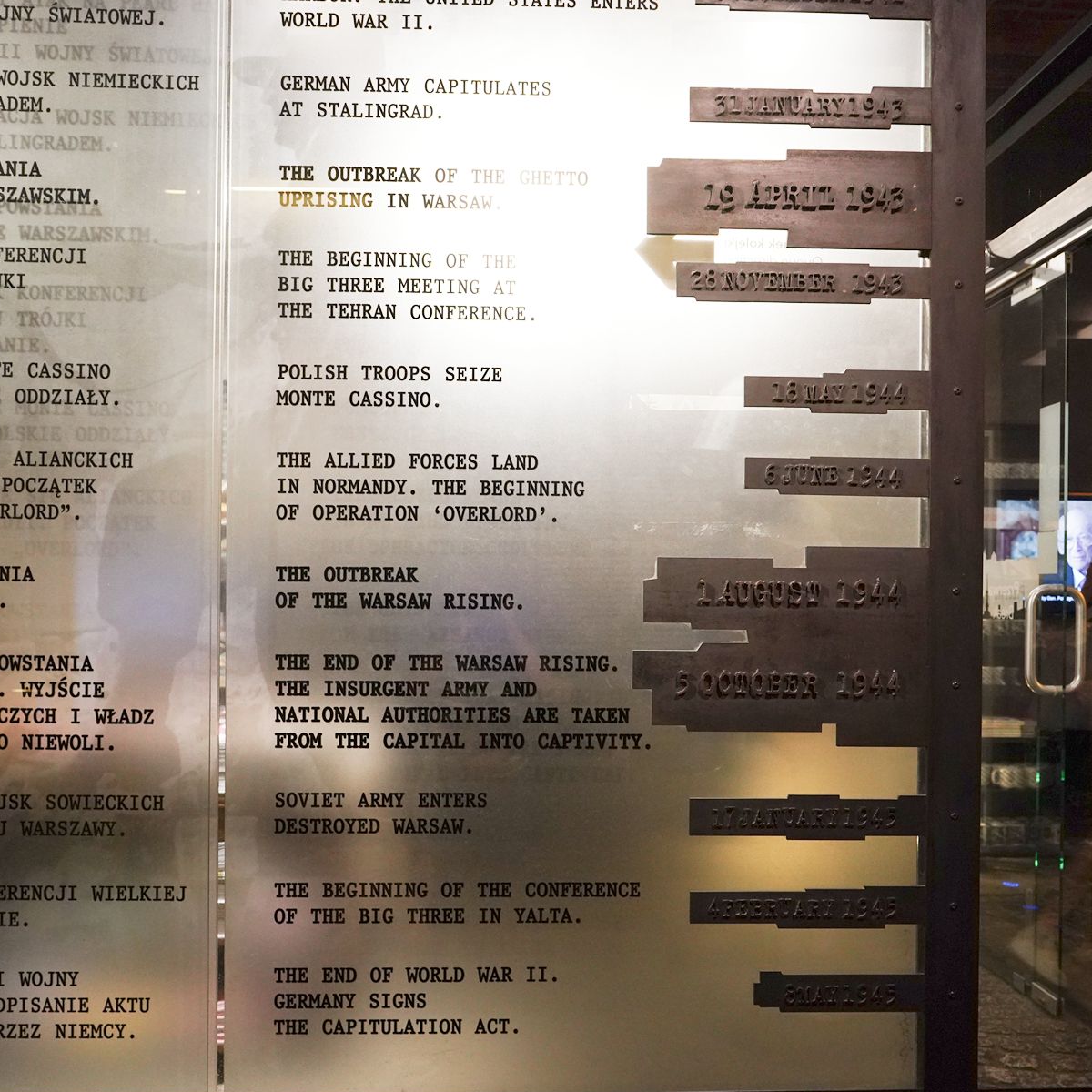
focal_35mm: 34
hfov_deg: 48.4
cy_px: 600
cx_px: 531
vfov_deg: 48.4
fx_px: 1213
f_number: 5
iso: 3200
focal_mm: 24
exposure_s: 1/80
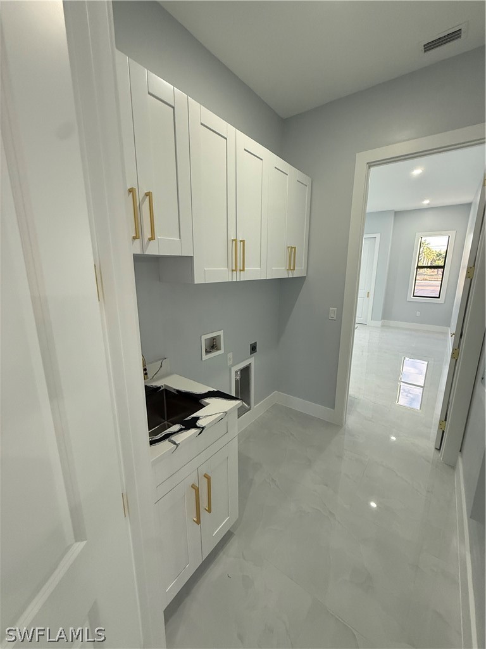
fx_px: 262
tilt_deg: -12.4
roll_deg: -0.4
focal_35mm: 14
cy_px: 324
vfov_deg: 102.1
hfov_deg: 85.7
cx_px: 243
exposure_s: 1/120
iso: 320
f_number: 2.2
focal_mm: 2.22
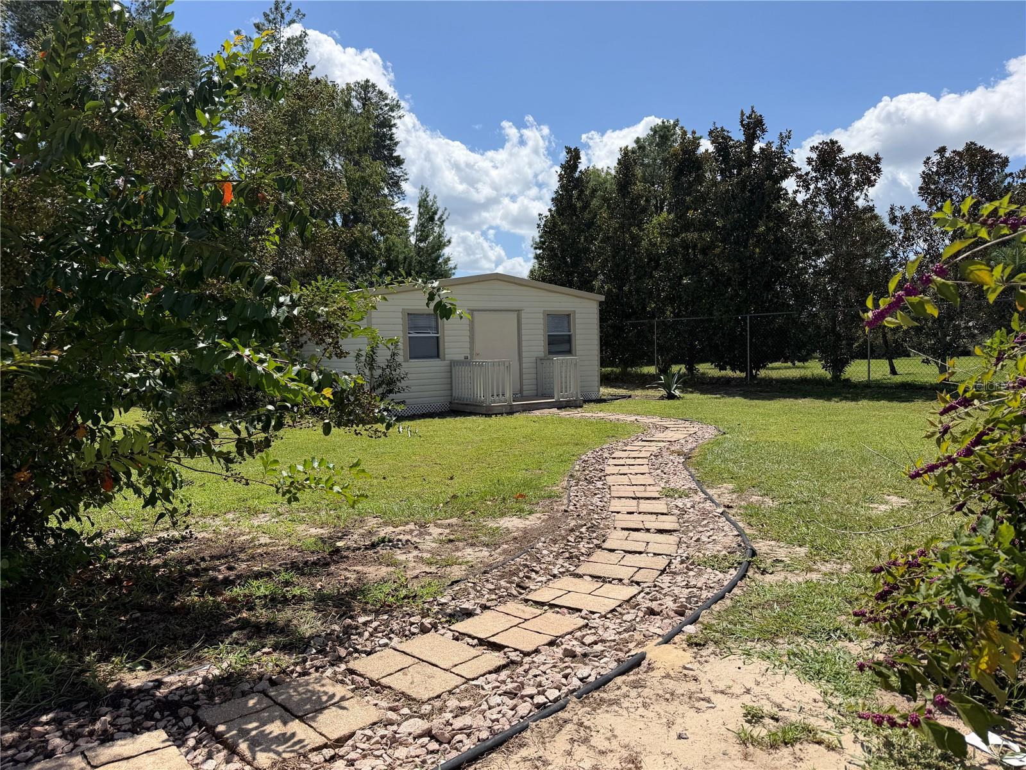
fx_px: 711
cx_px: 513
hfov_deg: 71.6
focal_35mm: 24
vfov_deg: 56.8
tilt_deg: -3.4
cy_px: 385
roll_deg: +1.3
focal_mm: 6.76
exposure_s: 1/6173
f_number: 1.78
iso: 80
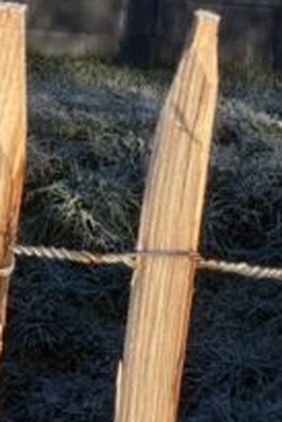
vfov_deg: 14.1
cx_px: -210
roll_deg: -4.1
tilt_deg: -6.4
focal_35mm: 141
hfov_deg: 9.3
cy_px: -82
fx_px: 1654
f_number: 1.8
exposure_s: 1/842
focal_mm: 3.99
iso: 20
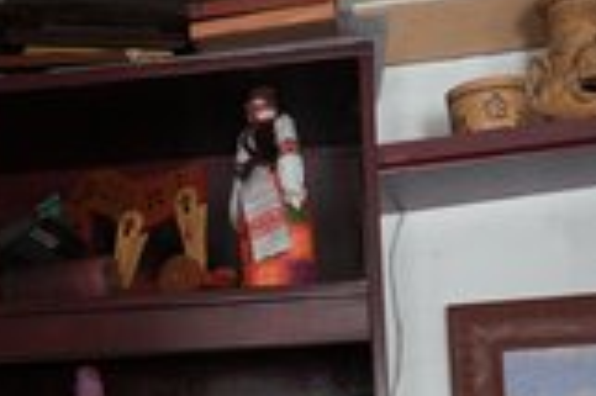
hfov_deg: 25.1
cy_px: 457
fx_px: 1273
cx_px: 0
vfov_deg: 17.0
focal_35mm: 77
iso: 1250
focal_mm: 31
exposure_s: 1/50
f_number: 2.8
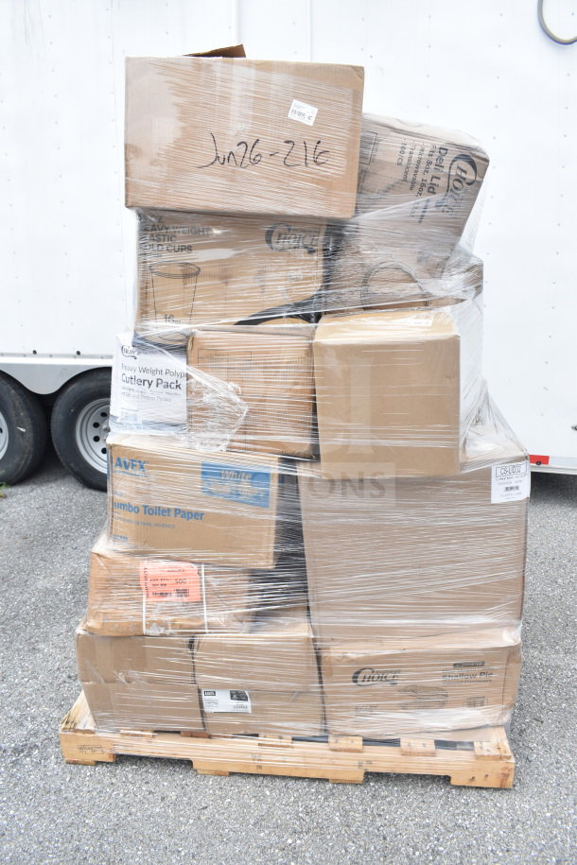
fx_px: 649
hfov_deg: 47.9
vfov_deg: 67.4
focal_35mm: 27
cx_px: 288
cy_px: 432
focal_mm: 18
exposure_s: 1/200
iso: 200
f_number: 7.1
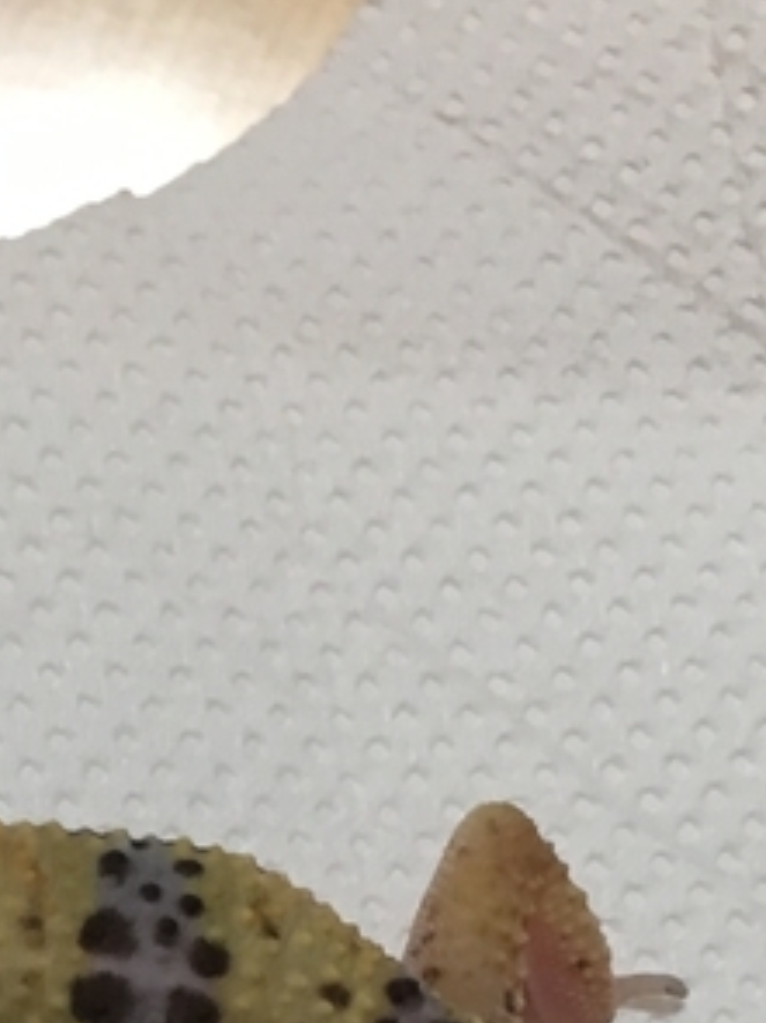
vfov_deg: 16.1
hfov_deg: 12.3
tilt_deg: -74.6
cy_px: 1200
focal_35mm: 118
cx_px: -94
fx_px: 3484
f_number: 2.2
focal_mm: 4.15
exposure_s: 1/30
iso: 80
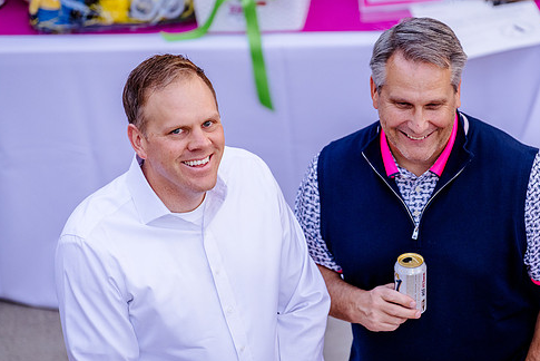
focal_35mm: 254
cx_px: 358
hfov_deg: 8.1
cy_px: 148
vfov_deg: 5.4
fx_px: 3812
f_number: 2.8
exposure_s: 1/1000
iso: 1000
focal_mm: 185
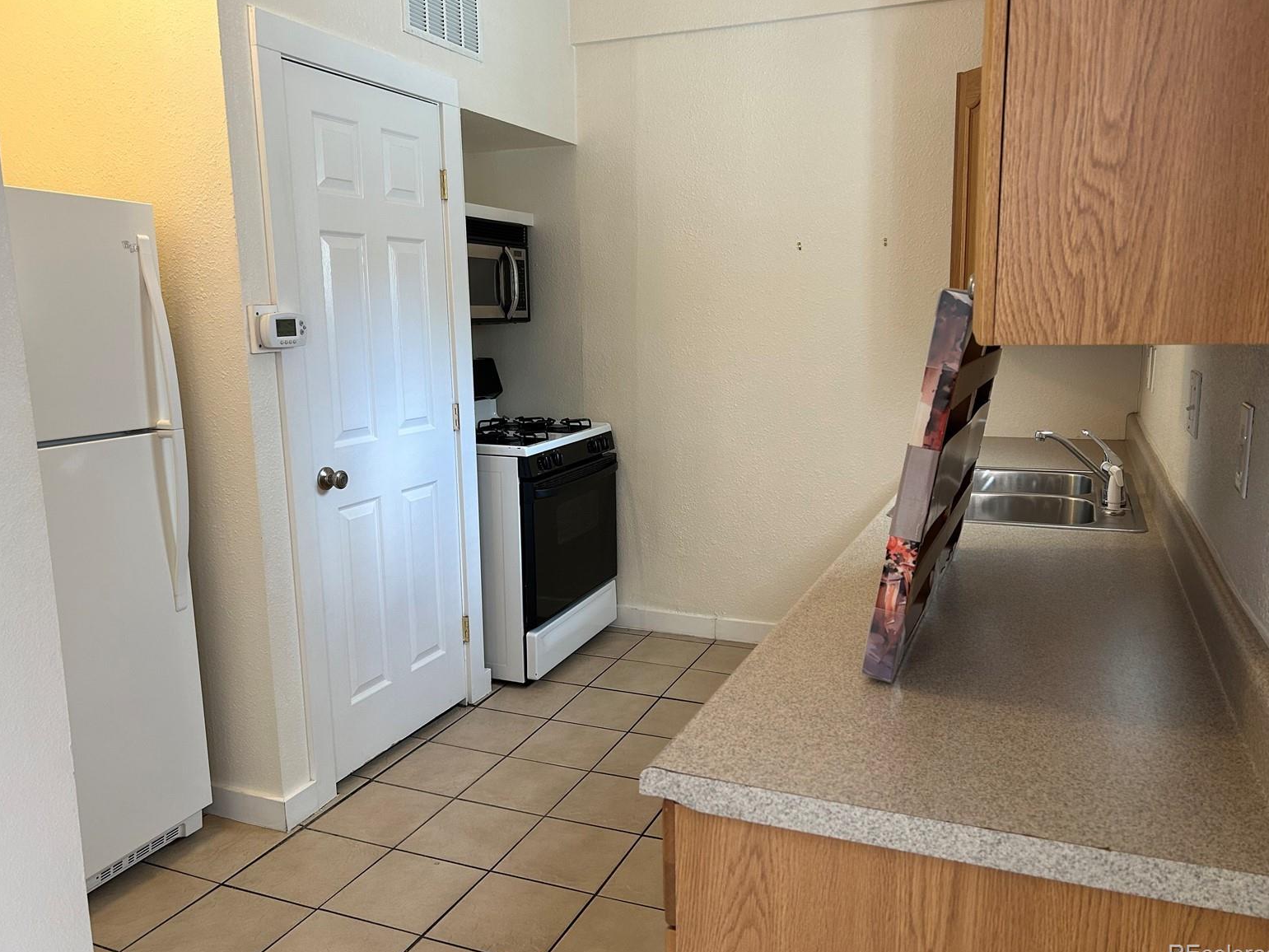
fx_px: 990
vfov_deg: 51.4
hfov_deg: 65.3
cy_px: 477
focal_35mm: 27
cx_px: 643
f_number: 1.5
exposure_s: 1/76
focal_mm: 5.7
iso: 125
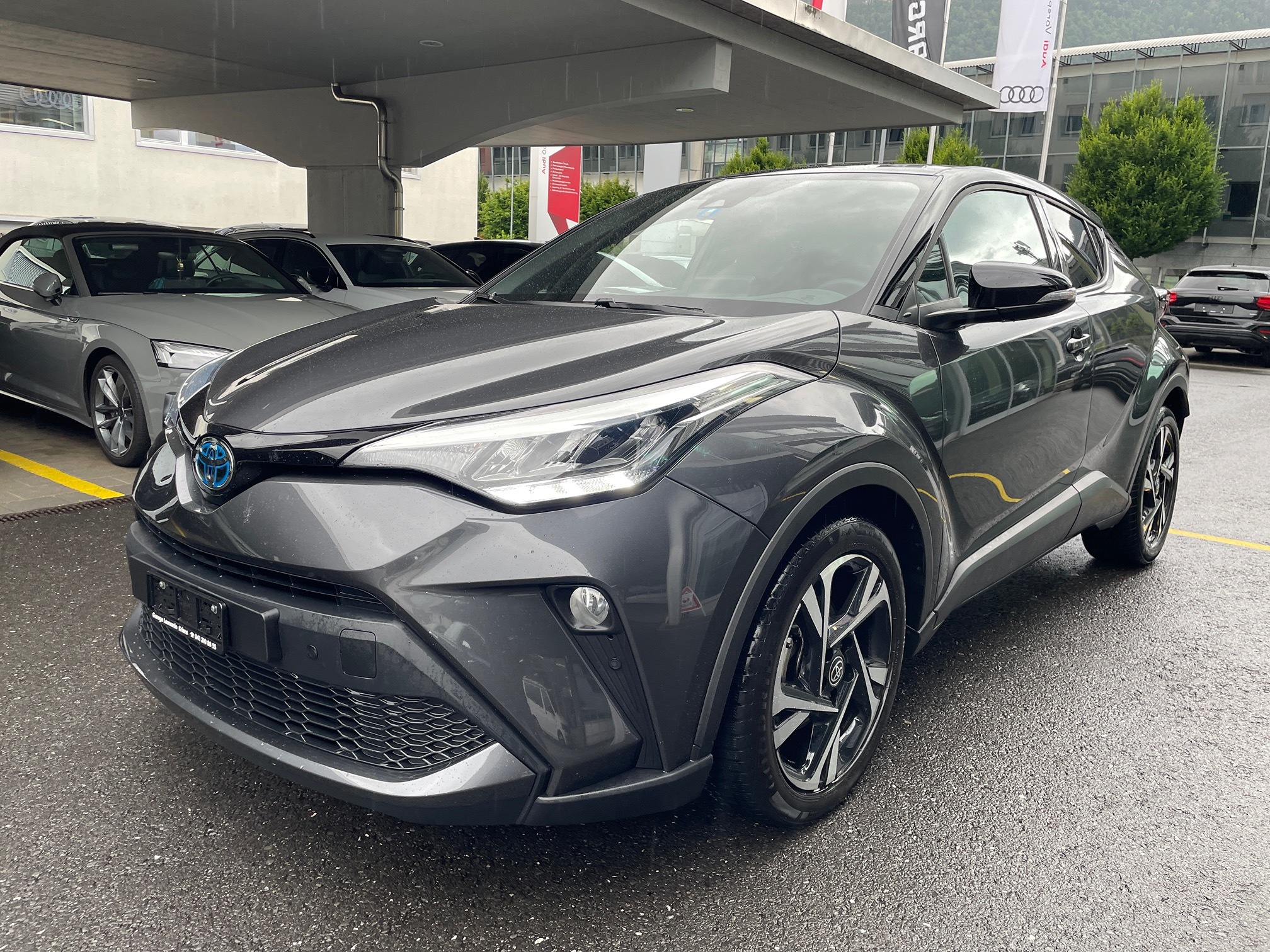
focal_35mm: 26
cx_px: 635
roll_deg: -3.6
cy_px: 476
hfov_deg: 67.3
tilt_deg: -14.2
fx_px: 954
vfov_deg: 53.1
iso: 50
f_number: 1.6
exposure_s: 1/121
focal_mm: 4.2
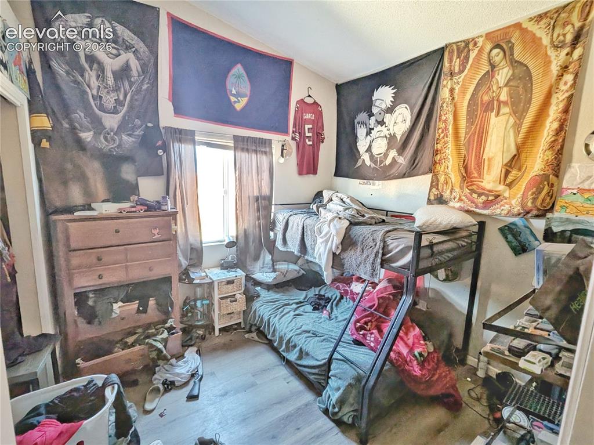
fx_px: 274
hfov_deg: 94.5
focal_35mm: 16
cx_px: 297
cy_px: 222
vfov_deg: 78.1
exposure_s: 1/25.1
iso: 127
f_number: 2.2
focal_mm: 2.22
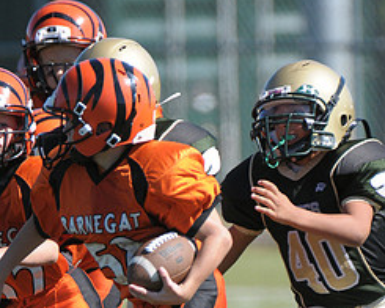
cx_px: 227
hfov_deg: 1.5
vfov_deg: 1.2
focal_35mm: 1331
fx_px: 15166
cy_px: 385
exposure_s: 1/2500
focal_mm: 400
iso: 640
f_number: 4
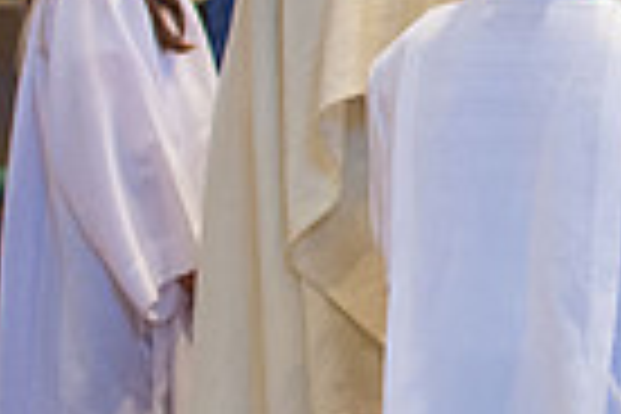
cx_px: 1300
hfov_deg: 6.8
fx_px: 5071
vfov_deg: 4.7
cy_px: 45
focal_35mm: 294
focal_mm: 70
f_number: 2.8
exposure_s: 1/200
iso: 3200
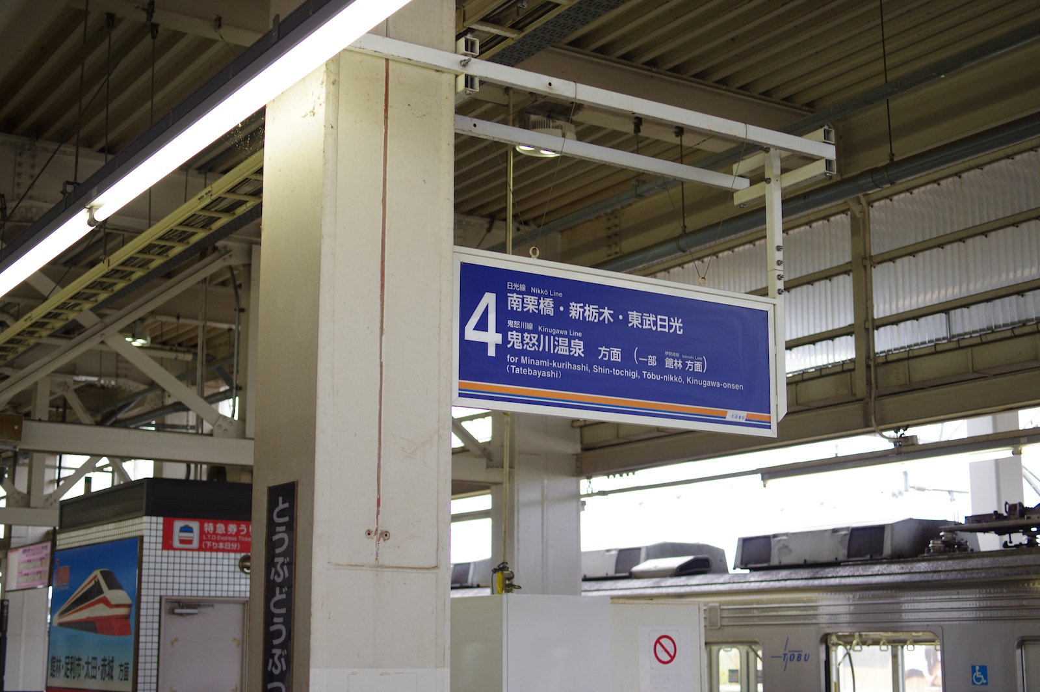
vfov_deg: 25.9
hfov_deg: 38.2
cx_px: 520
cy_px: 346
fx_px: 1501
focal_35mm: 52
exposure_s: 1/80
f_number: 2.8
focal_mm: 35
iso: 200
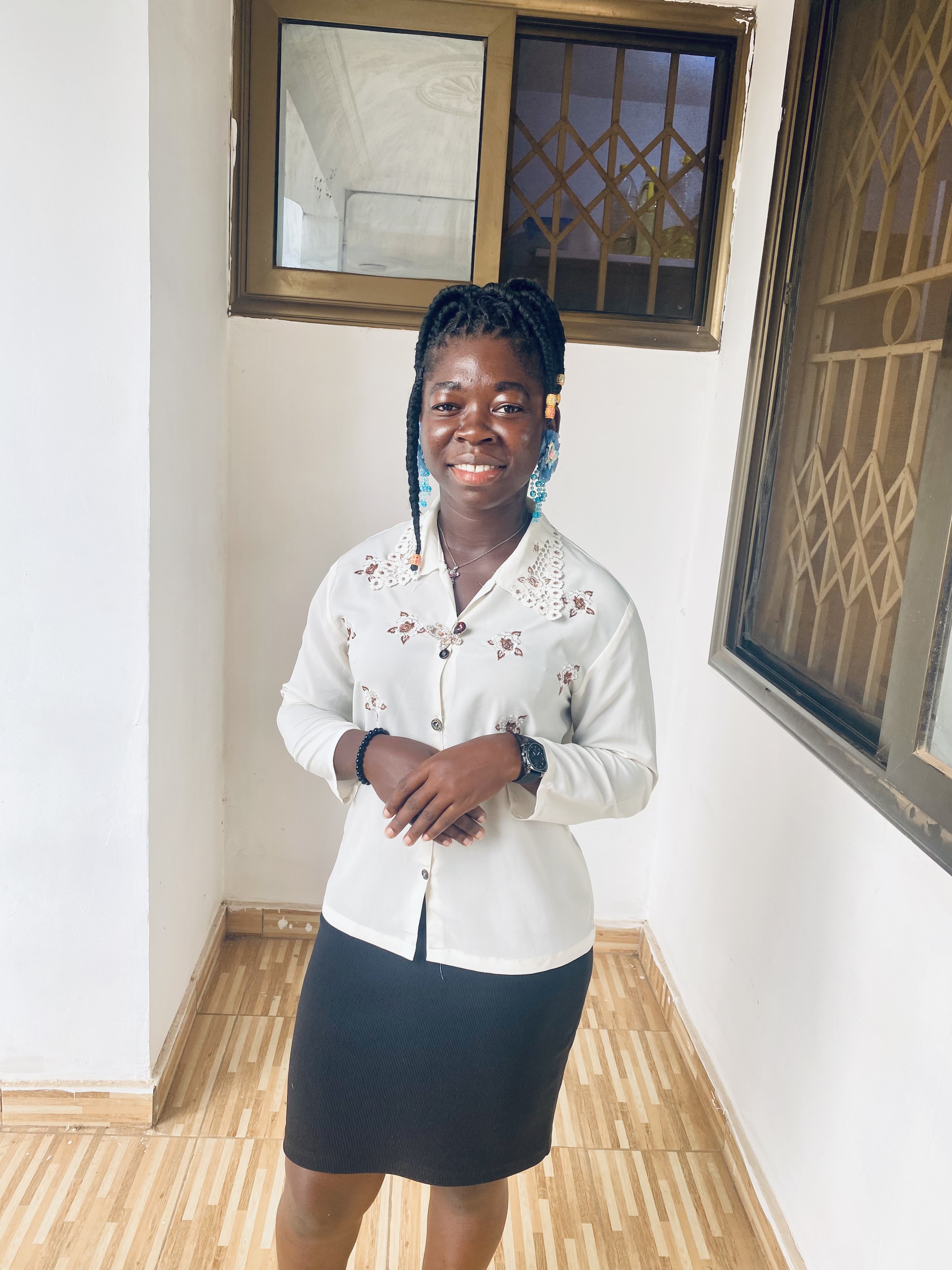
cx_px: 476
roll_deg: -5.0
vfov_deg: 67.3
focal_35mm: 26
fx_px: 953
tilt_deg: -12.2
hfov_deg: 53.1
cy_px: 635
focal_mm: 4.25
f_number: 1.8
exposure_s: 1/122
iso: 40
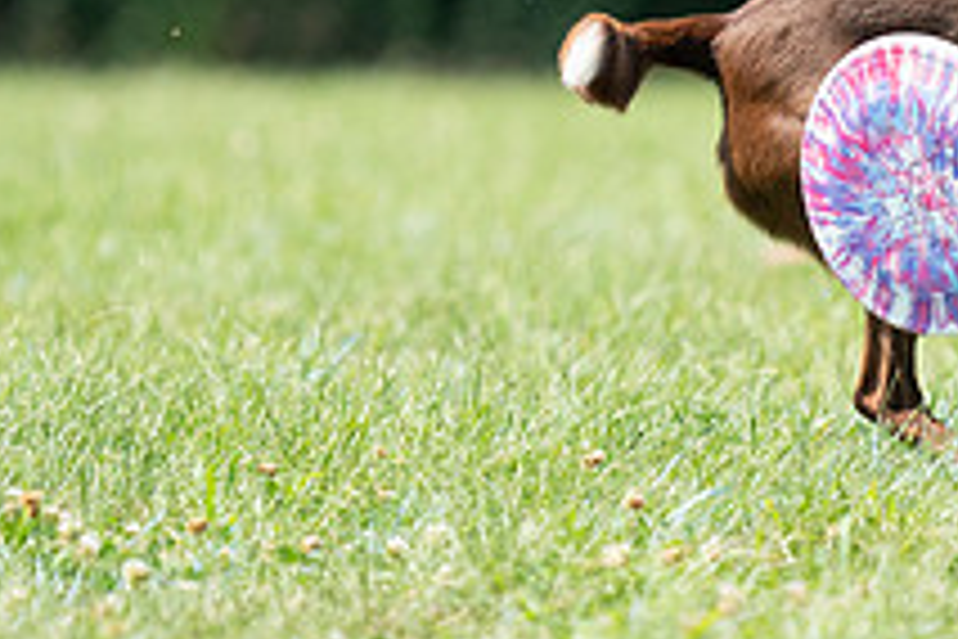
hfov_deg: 2.1
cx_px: 783
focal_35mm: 1002
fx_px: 26662
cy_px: -160
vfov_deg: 1.4
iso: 2000
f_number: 6.3
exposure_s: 1/4000
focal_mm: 368
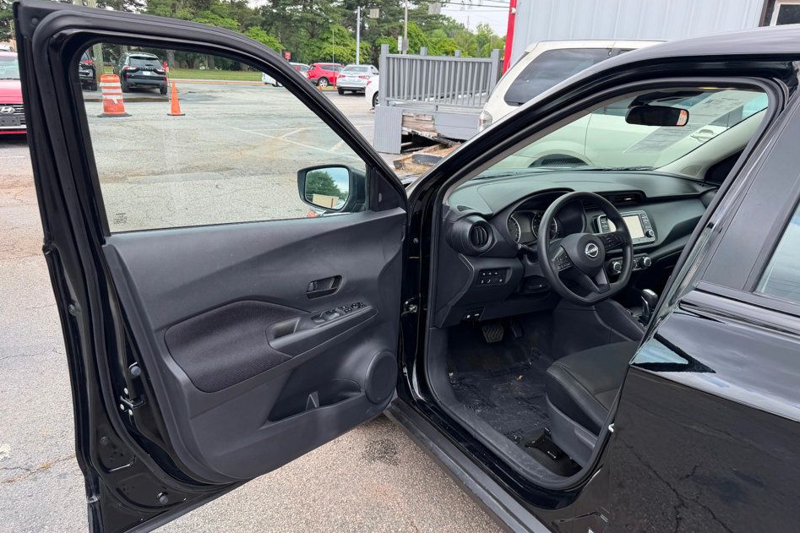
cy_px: 280
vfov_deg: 47.9
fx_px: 600
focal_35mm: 27
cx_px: 405
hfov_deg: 67.4
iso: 80
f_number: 1.78
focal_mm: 6.76
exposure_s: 1/445
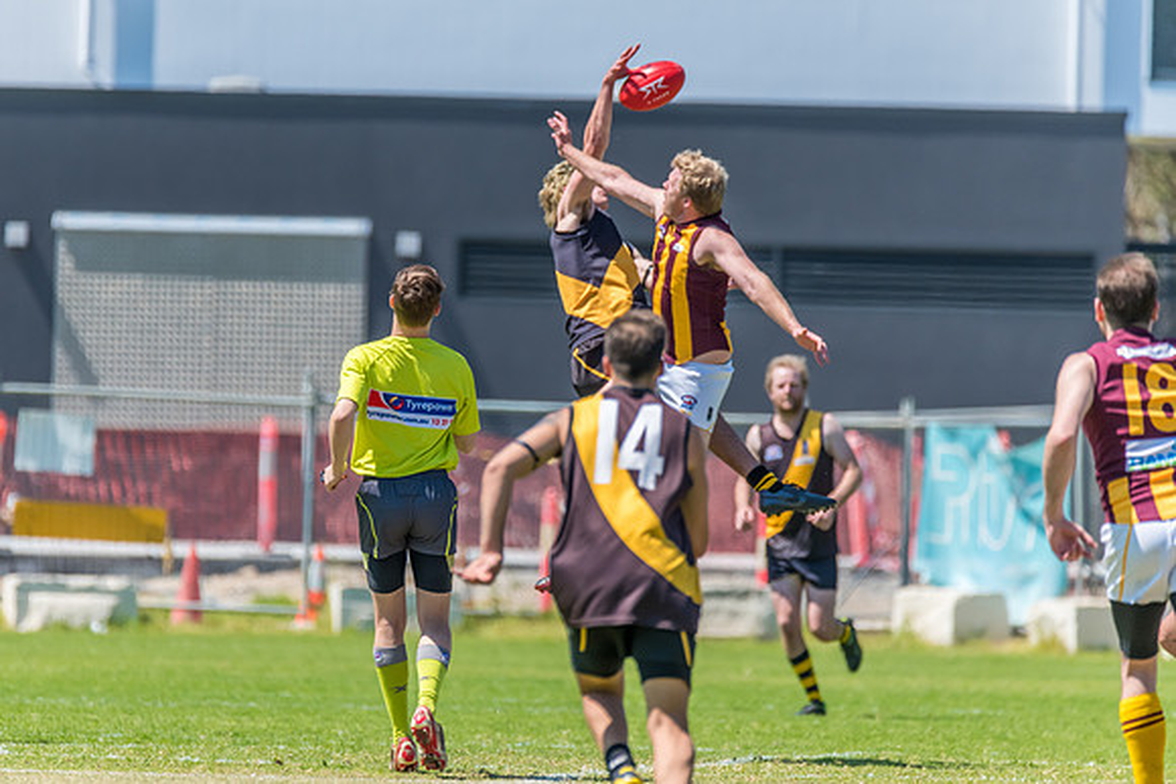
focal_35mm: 574
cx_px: 504
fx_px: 18755
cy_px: 379
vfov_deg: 2.4
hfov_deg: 3.6
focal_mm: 500
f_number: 6.3
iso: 800
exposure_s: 1/2500
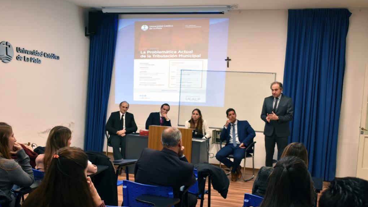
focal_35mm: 38
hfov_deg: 52.8
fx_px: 371
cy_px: 121
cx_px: 185
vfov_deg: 31.2
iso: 800
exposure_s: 1/100
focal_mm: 24
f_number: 5
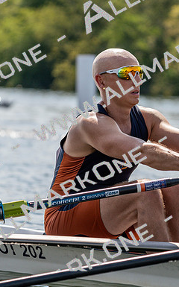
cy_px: 144
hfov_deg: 3.8
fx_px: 2729
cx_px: 125
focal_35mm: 349
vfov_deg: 6.0
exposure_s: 1/1600
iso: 200
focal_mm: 227
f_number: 5.6
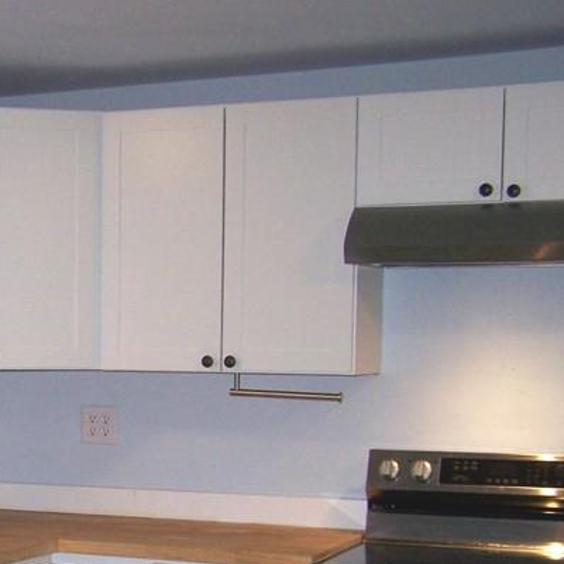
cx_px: -111
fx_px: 1585
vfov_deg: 19.8
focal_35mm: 86
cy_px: 515
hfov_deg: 19.1
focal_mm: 6.3
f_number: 2.8
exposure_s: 1/60
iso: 80
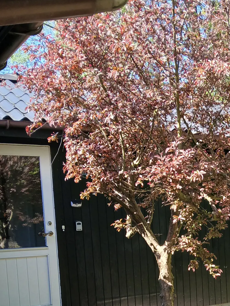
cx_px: 257
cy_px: 285
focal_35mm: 59
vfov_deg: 31.0
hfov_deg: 23.2
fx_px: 523
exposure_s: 1/146
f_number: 1.8
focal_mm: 3.98
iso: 20
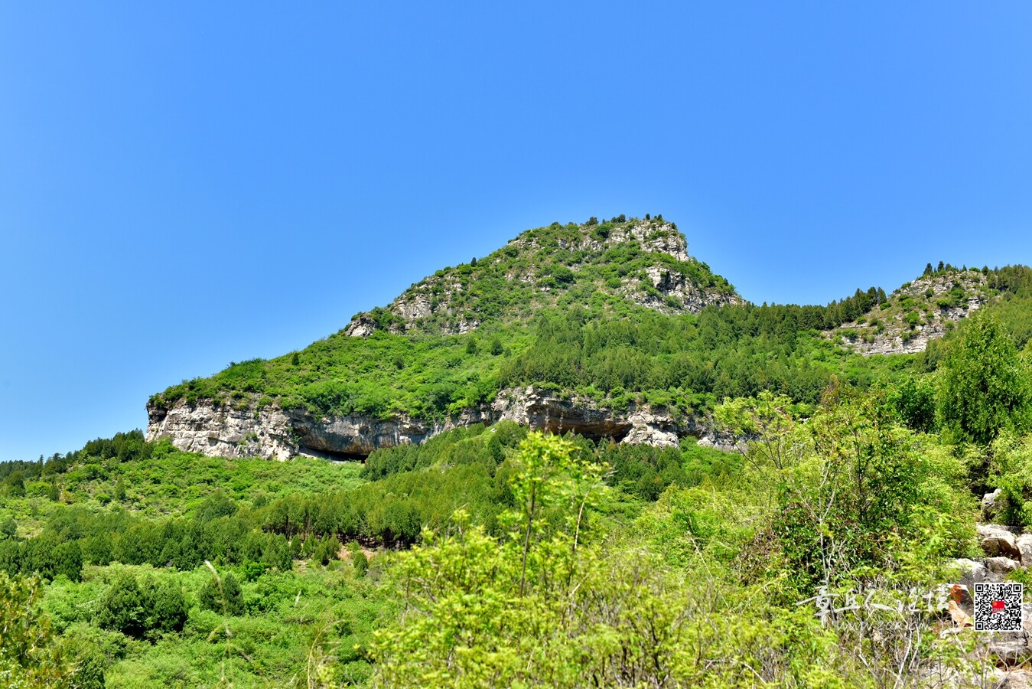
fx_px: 1434
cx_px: 516
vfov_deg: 27.0
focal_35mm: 50
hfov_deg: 39.6
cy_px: 344
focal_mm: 50
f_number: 8
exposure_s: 1/1000
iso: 1000
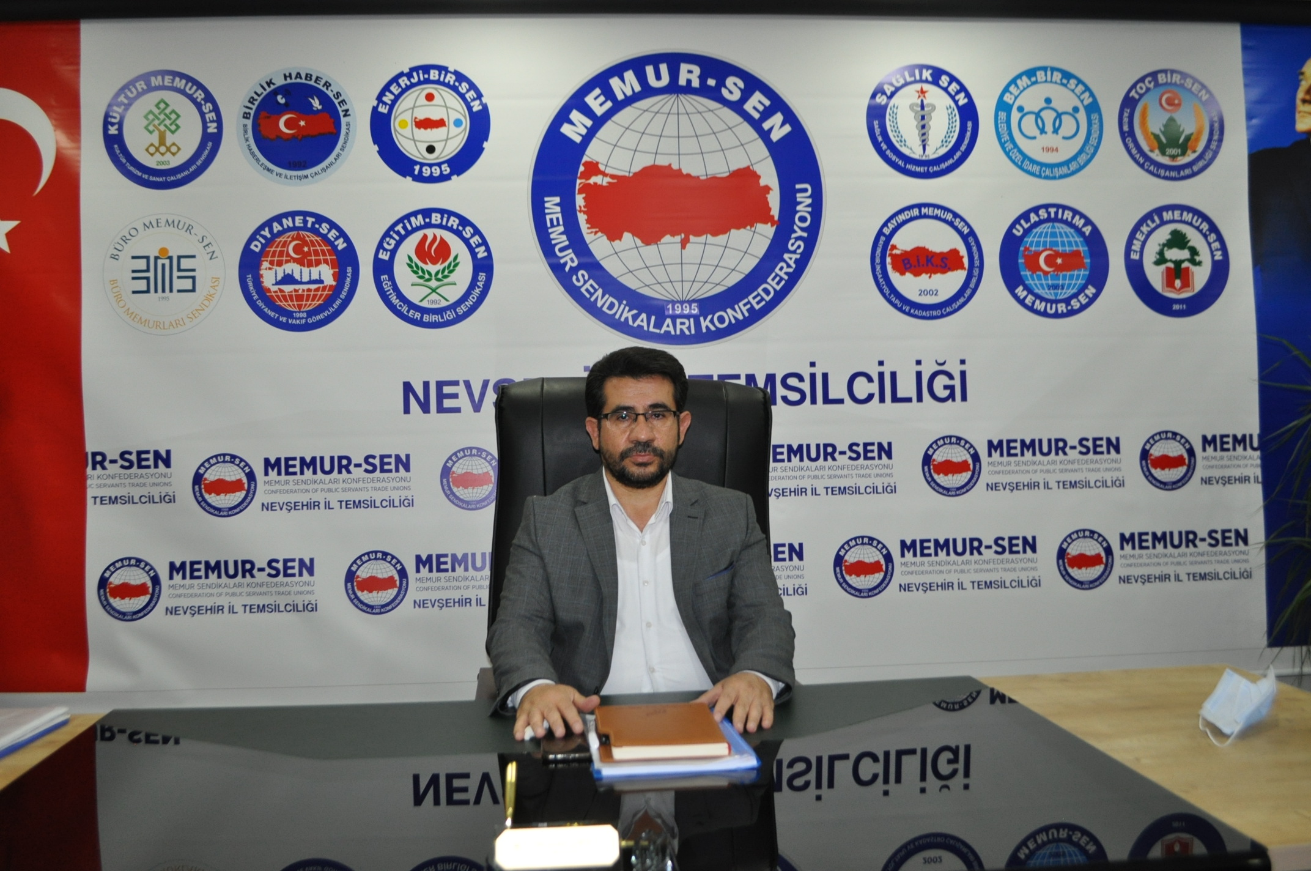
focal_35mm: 33
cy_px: 436
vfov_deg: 39.9
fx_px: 1200
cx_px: 656
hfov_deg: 57.3
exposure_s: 1/80
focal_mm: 22
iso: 800
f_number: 3.8
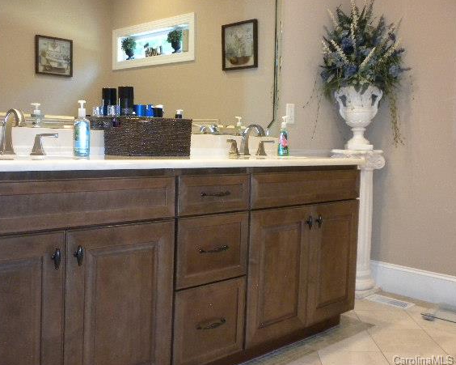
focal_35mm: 41
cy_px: 173
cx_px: 226
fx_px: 553
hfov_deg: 44.8
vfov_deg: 36.5
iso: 400
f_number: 3.5
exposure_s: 1/30
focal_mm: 6.6
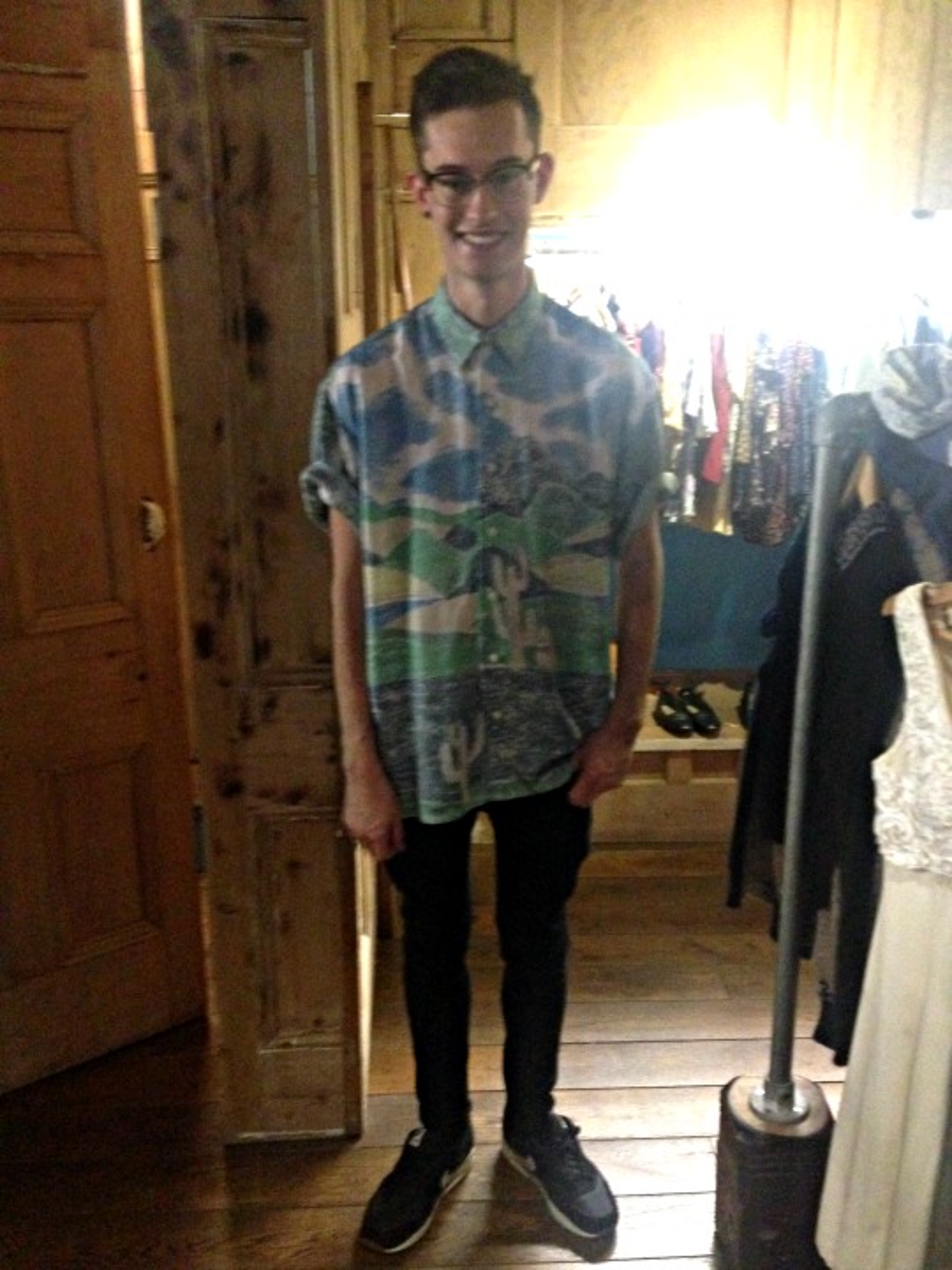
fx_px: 1210
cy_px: 635
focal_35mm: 33
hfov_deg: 42.9
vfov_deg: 55.4
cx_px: 476
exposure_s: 1/15
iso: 640
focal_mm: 4.12
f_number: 2.4
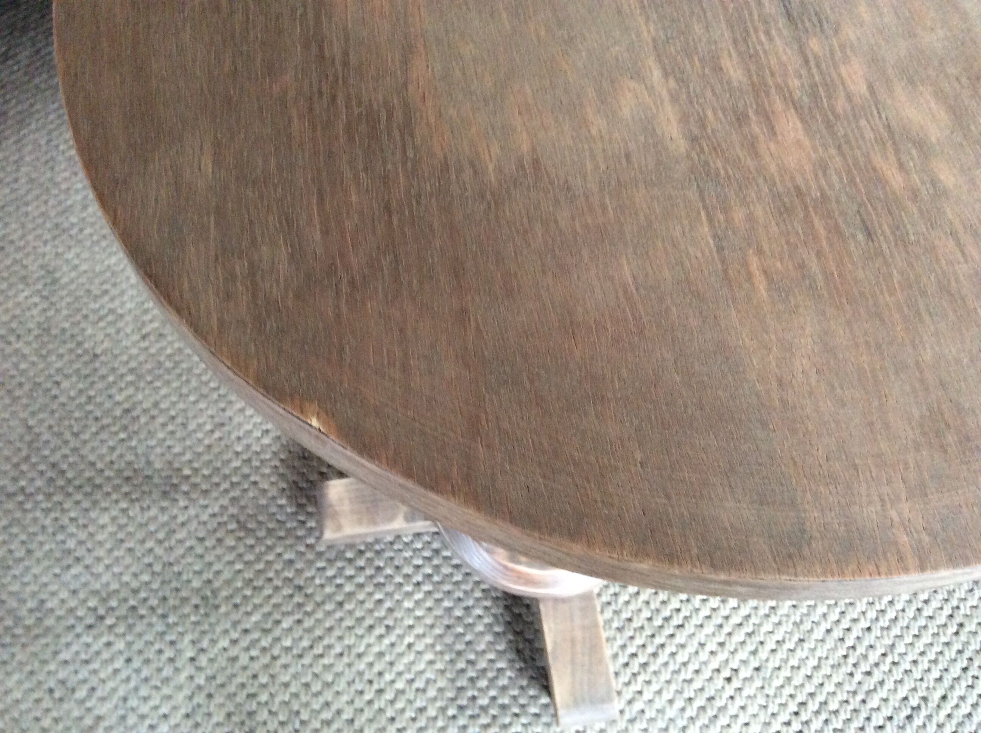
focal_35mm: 32
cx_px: 490
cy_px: 366
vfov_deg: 44.1
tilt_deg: -62.5
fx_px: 906
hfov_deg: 56.9
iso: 200
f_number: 2.4
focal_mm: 3.3
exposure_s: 1/25
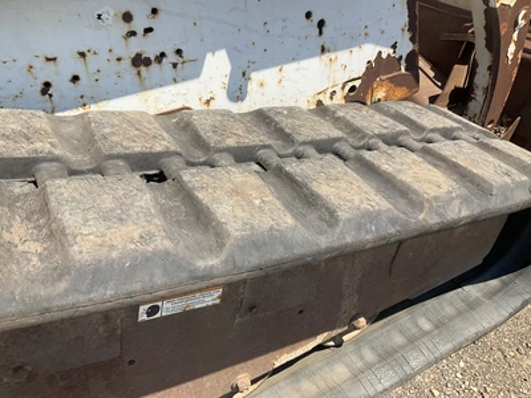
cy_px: 199
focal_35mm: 29
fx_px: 445
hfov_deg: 61.7
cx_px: 266
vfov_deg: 48.2
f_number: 1.8
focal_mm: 3
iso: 25
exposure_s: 1/1076
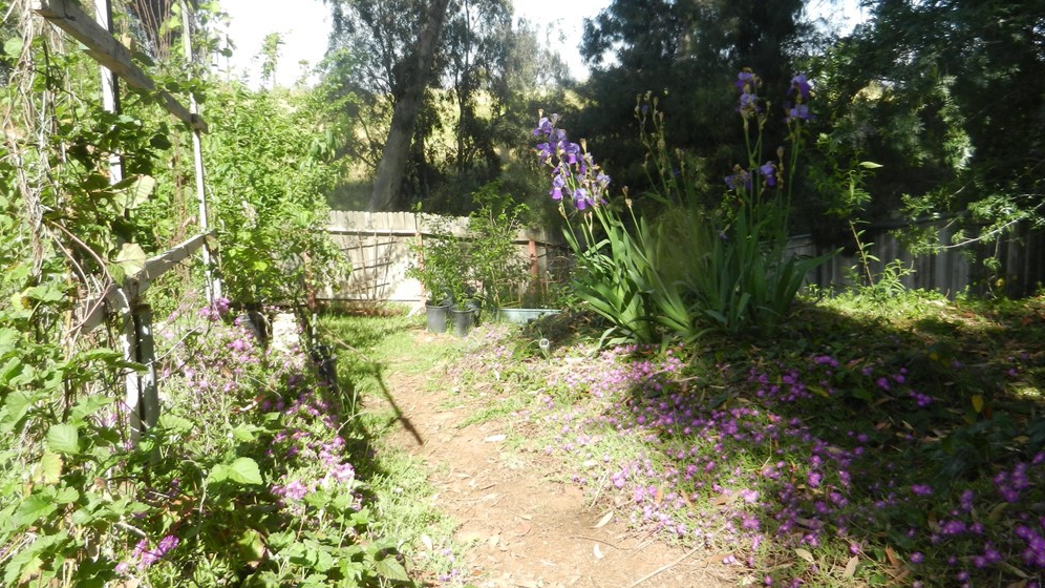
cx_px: 525
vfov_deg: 41.1
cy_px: 209
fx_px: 776
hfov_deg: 67.9
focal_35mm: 28
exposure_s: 1/400
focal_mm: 4.5
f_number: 3.5
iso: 160
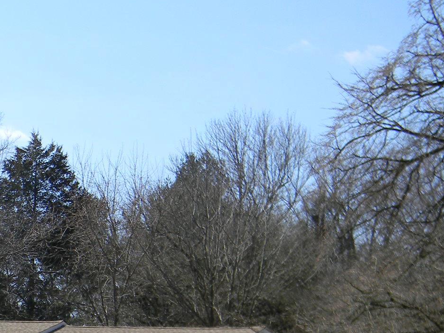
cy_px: 330
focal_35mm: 103
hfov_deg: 18.4
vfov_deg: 14.2
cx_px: -31
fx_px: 1321
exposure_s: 1/636
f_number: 3.9
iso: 80
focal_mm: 8.6
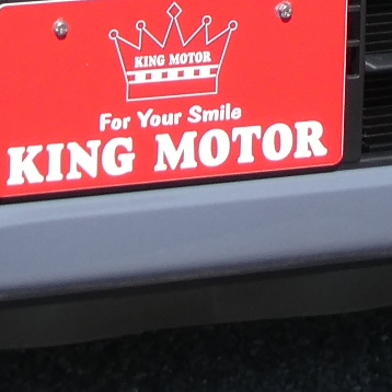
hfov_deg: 7.7
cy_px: -499
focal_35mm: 227
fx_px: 2908
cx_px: 34
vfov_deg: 7.3
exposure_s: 1/640
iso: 80
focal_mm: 6.3
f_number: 3.7
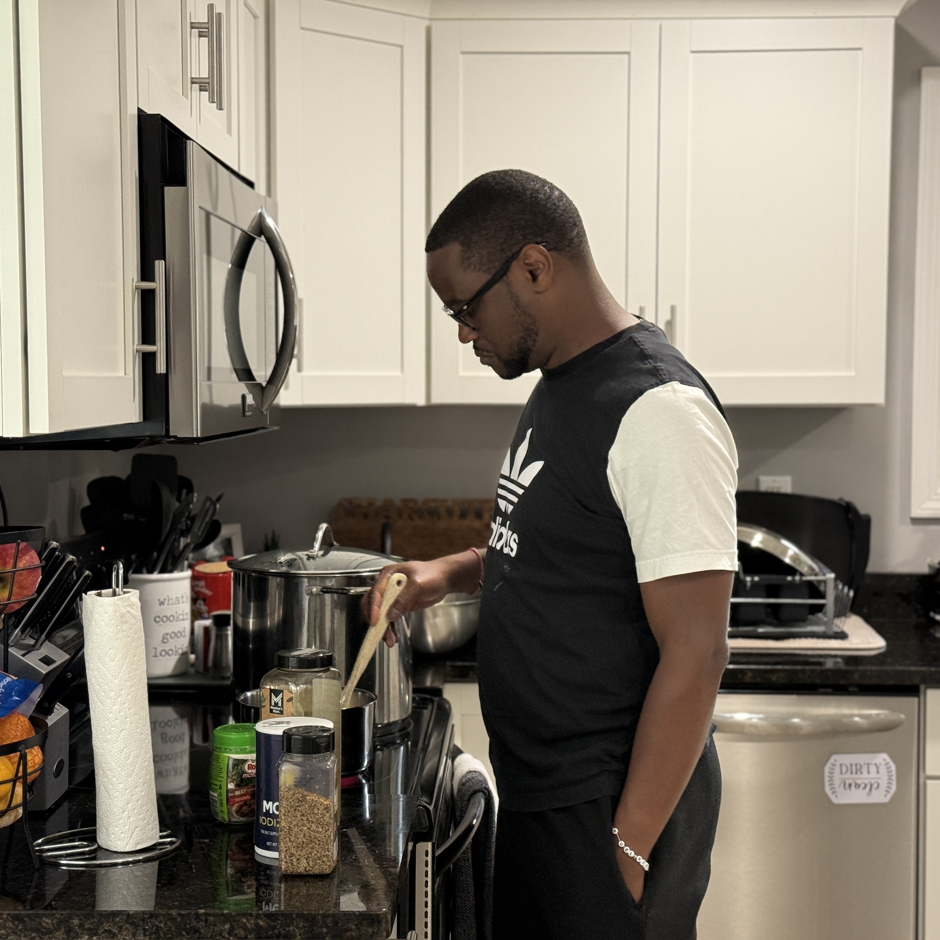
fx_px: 1751
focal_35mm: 57
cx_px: 481
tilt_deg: -3.2
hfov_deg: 30.0
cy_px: 469
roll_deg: +0.8
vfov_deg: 30.0
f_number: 1.78
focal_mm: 6.76
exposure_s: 1/60
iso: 200
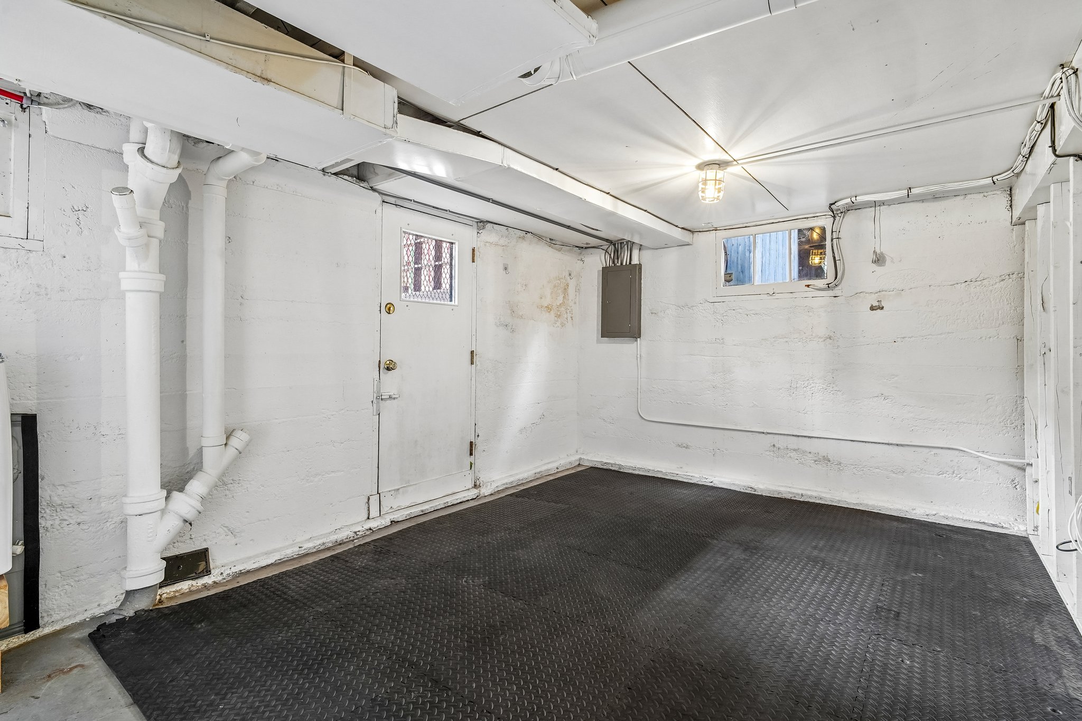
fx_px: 481
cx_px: 541
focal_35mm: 16
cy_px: 360
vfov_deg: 73.7
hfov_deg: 96.7
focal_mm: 16
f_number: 8
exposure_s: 1/15
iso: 1600
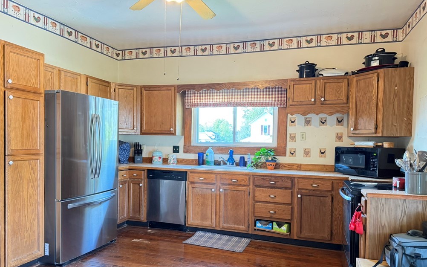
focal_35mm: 26
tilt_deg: -1.5
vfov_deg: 47.5
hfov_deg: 70.4
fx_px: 303
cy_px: 149
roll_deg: -1.4
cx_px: 215
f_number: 1.78
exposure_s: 1/60
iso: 640
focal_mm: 6.76
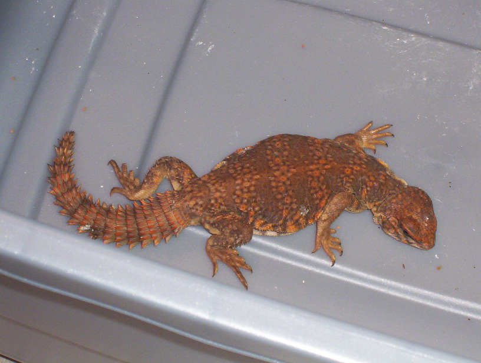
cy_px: 182
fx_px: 1504
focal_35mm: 108
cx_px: 240
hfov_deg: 18.2
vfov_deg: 13.8
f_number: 4.72
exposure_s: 1/90
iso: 140
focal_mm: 16.61
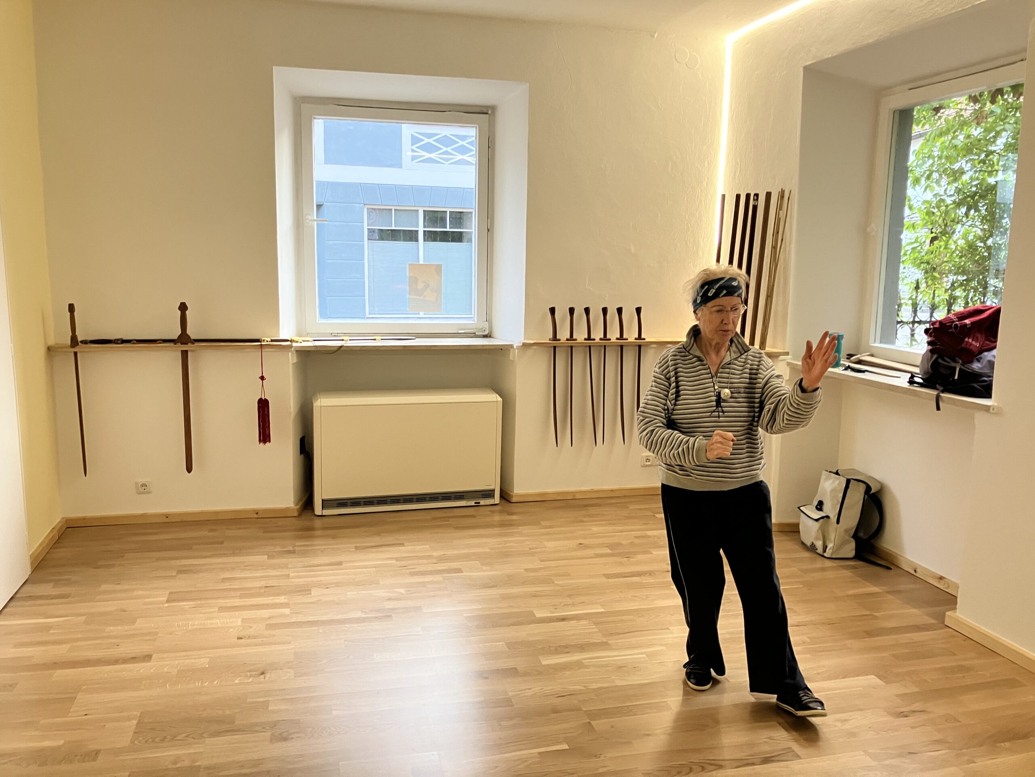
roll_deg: -1.0
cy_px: 388
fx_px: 837
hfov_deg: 63.4
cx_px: 518
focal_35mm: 28
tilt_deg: -8.1
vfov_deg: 49.7
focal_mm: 3.99
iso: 100
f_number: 1.8
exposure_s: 1/60
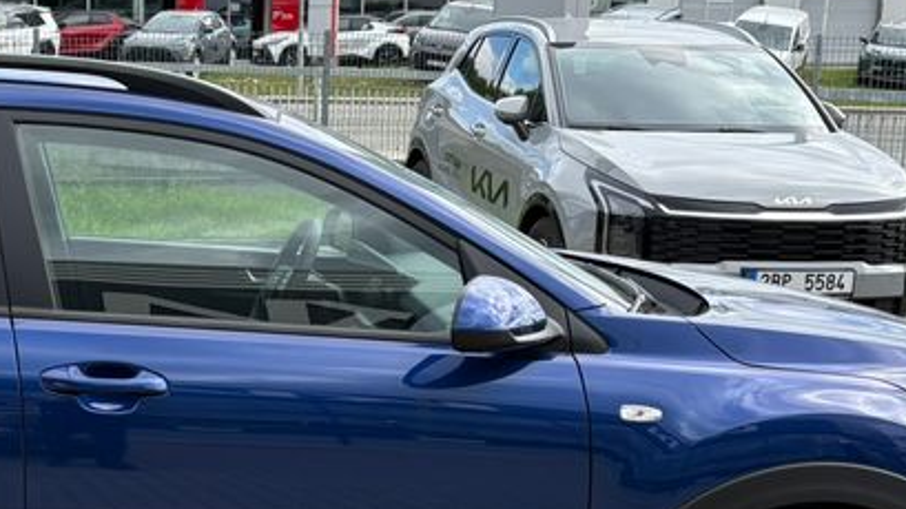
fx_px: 1706
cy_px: 396
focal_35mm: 71
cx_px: 184
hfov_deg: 29.1
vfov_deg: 16.9
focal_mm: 5.96
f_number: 1.6
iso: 64
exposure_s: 1/1667
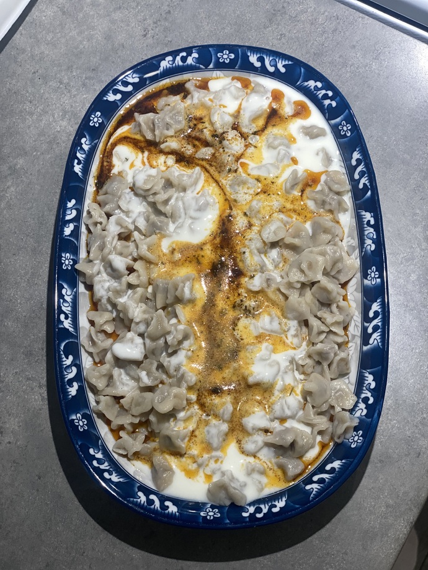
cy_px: 285
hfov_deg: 28.0
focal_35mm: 52
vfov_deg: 36.8
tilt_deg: -73.6
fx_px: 857
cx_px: 214
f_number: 2
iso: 80
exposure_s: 1/120
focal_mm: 6
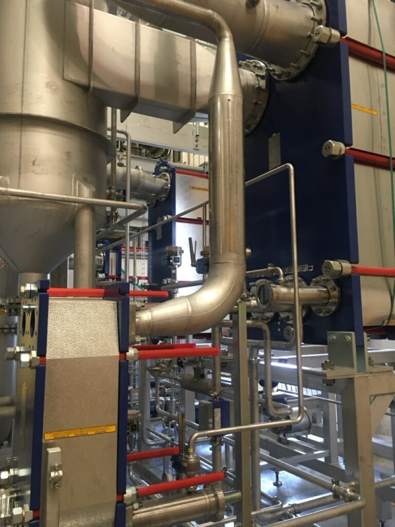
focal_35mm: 29
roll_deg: -1.0
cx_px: 198
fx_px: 441
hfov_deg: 48.2
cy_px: 264
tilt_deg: +6.5
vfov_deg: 61.7
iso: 100
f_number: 2.2
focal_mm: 4.15
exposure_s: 1/17
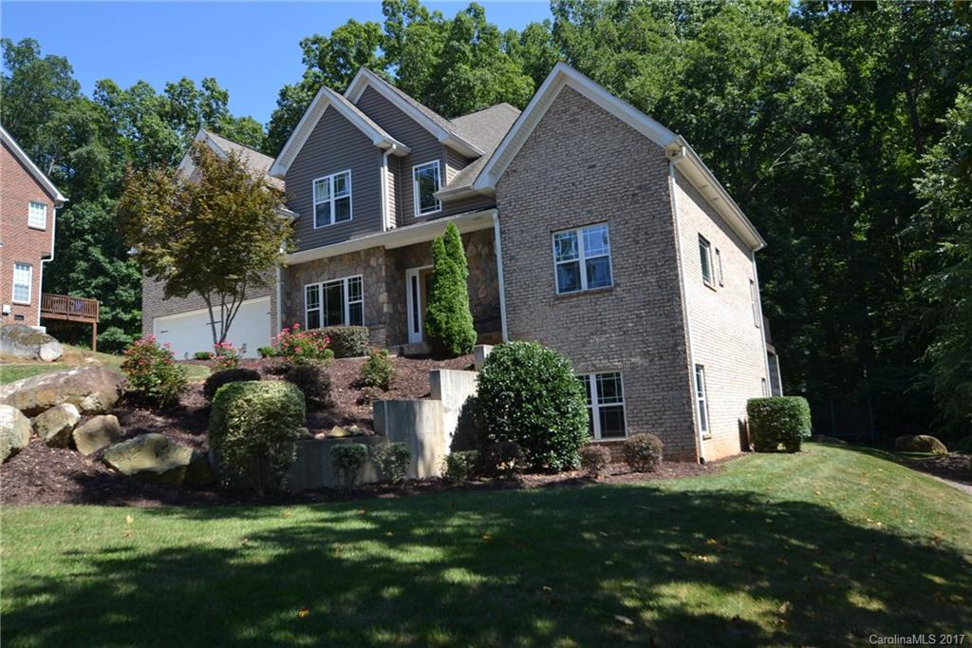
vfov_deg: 50.4
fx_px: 688
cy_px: 324
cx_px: 486
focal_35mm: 26
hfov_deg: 70.5
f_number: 6.3
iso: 100
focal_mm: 17
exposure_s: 1/160
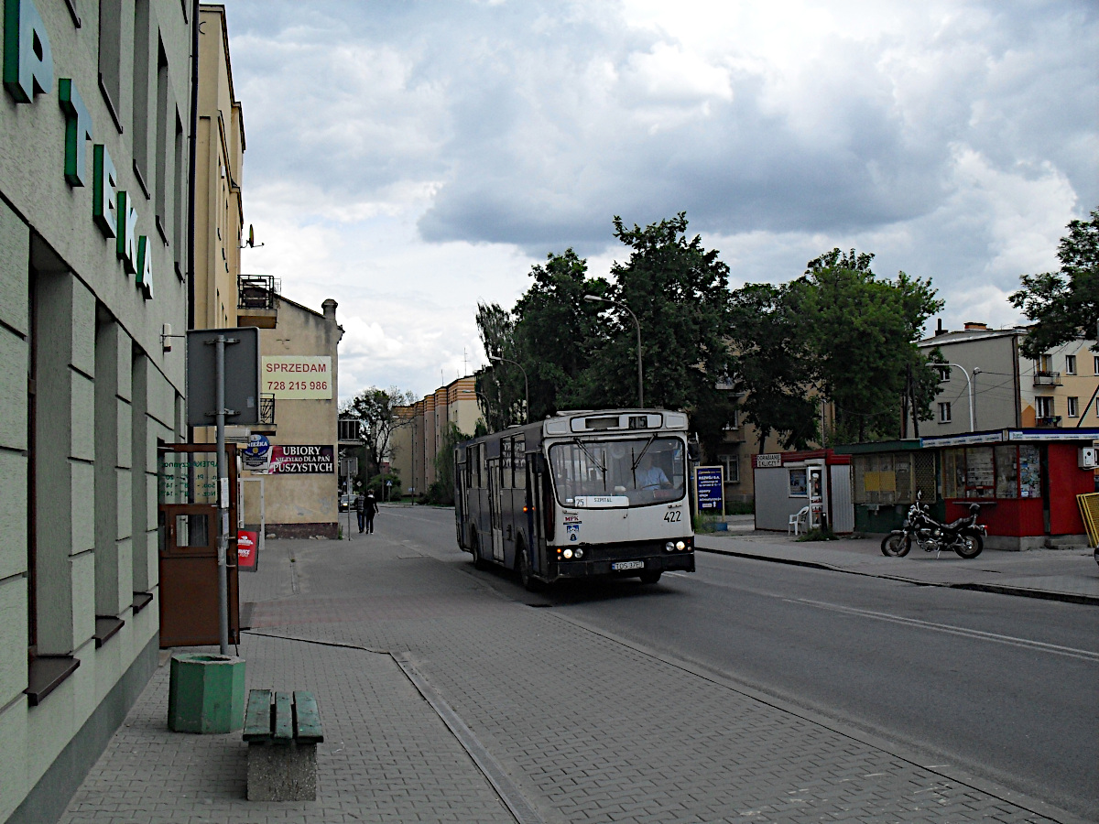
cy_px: 412
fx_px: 1206
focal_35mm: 38
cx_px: 550
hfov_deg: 49.0
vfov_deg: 37.7
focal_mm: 6.3
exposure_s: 1/180
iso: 80
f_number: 8.3
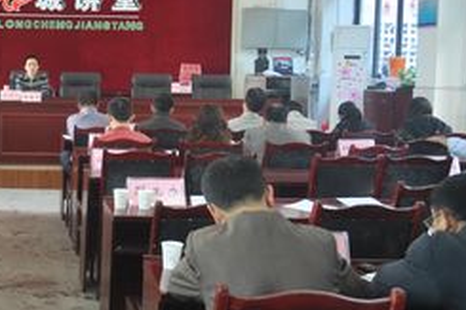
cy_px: 110
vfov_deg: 24.5
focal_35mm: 55
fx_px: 711
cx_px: 6
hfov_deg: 33.4
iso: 400
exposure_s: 1/25
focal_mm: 18
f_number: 5
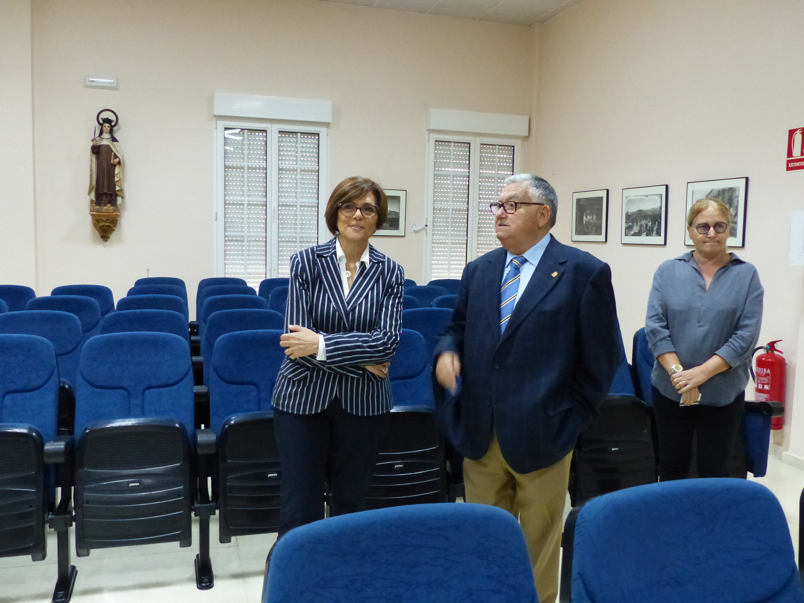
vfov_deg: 45.4
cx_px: 402
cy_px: 302
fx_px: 720
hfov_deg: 58.4
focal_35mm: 31
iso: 800
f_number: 2.8
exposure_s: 1/25
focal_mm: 5.6
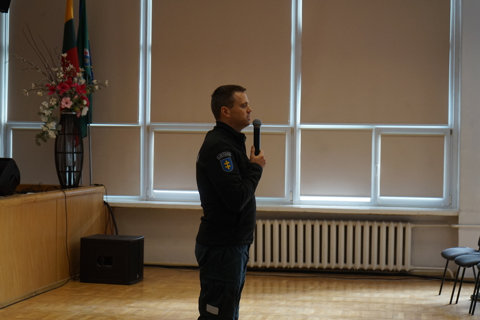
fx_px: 933
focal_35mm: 70
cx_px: 240
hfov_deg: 28.8
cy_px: 160
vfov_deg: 19.5
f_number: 5.6
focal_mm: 70
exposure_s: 1/160
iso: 1250
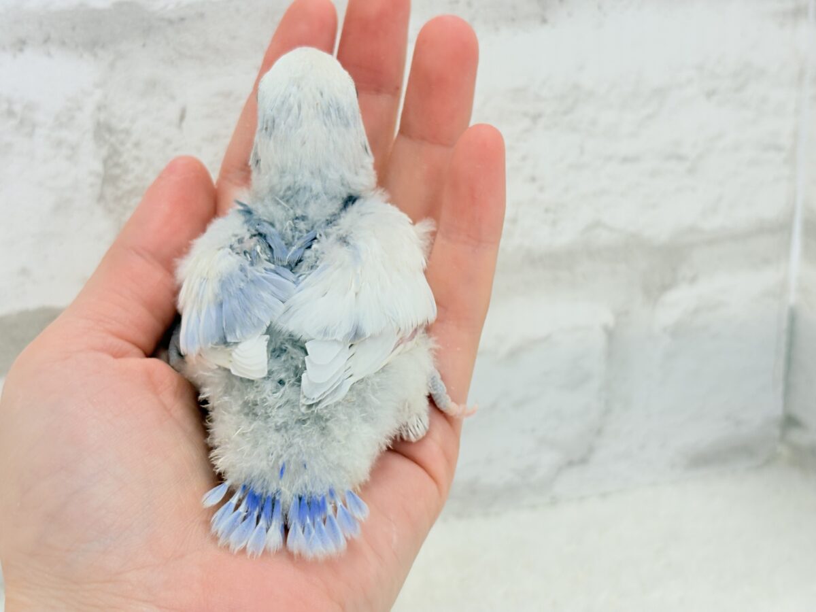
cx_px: 408
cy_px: 306
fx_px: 1226
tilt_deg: -17.7
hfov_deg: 36.8
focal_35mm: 52
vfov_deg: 28.0
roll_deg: +2.2
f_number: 1.6
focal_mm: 5.96
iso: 64
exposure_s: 1/100
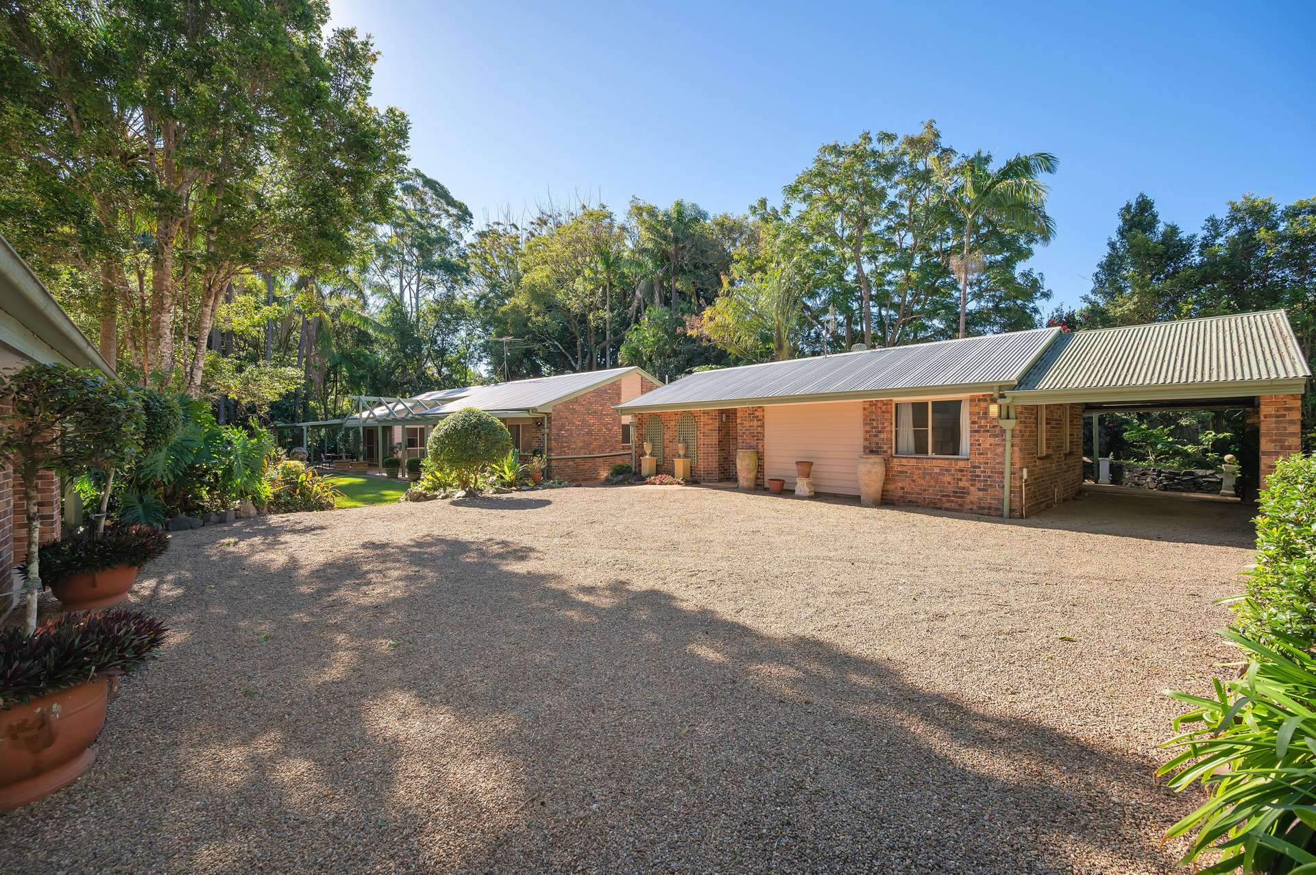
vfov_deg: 81.1
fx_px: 511
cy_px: 438
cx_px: 658
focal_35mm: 14
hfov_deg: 104.3
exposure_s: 1/160
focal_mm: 14
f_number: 6.3
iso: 100
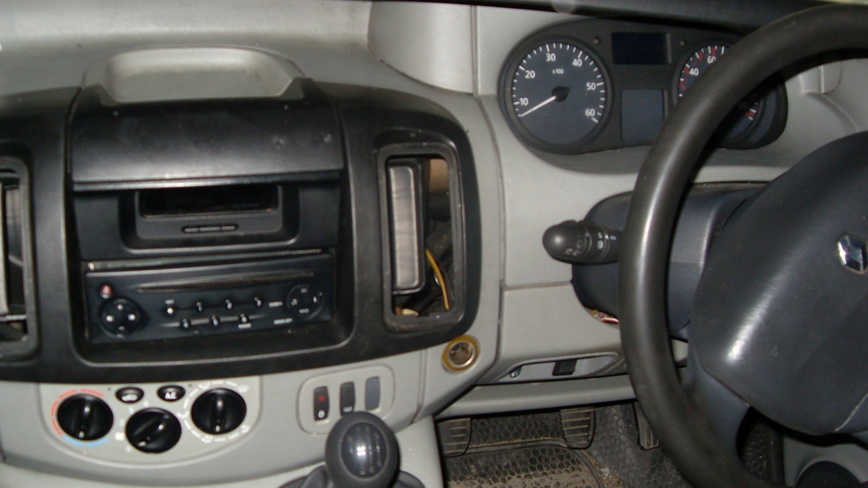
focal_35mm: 41
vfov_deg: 29.0
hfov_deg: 49.4
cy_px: 260
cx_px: 431
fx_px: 943
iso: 100
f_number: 2.8
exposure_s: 1/45
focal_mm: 6.3
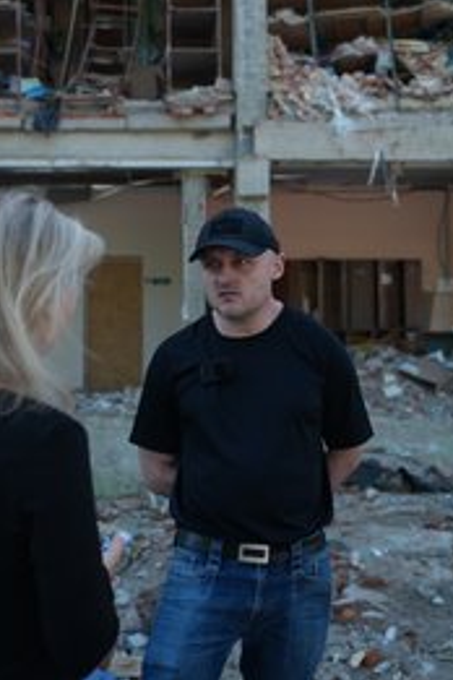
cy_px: 343
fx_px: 925
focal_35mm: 49
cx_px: 200
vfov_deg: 40.3
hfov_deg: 27.5
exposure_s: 1/200
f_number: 2.8
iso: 500
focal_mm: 32
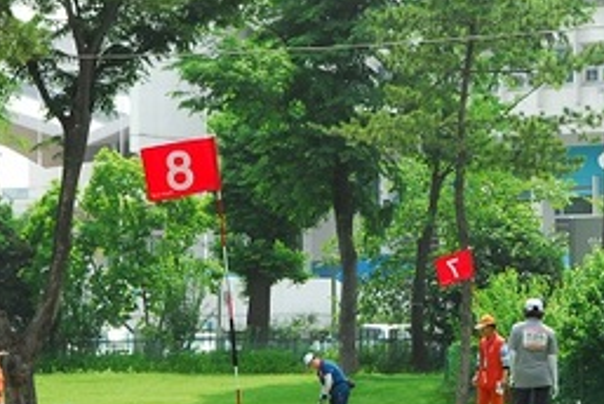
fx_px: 2503
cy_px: 218
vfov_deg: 9.2
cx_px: 383
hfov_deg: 13.7
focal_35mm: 149
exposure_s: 1/400
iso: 400
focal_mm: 52
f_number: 7.1
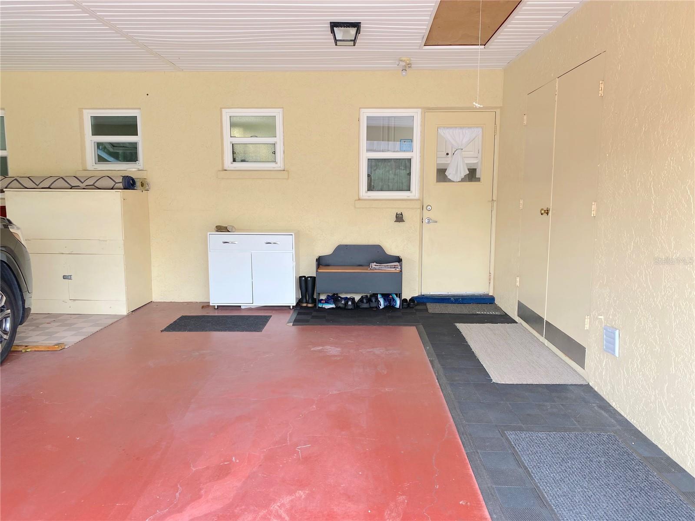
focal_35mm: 26
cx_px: 348
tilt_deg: -6.2
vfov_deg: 53.1
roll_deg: +0.3
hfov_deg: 67.3
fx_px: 522
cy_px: 260
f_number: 1.8
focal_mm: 4.25
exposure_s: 1/122
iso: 40
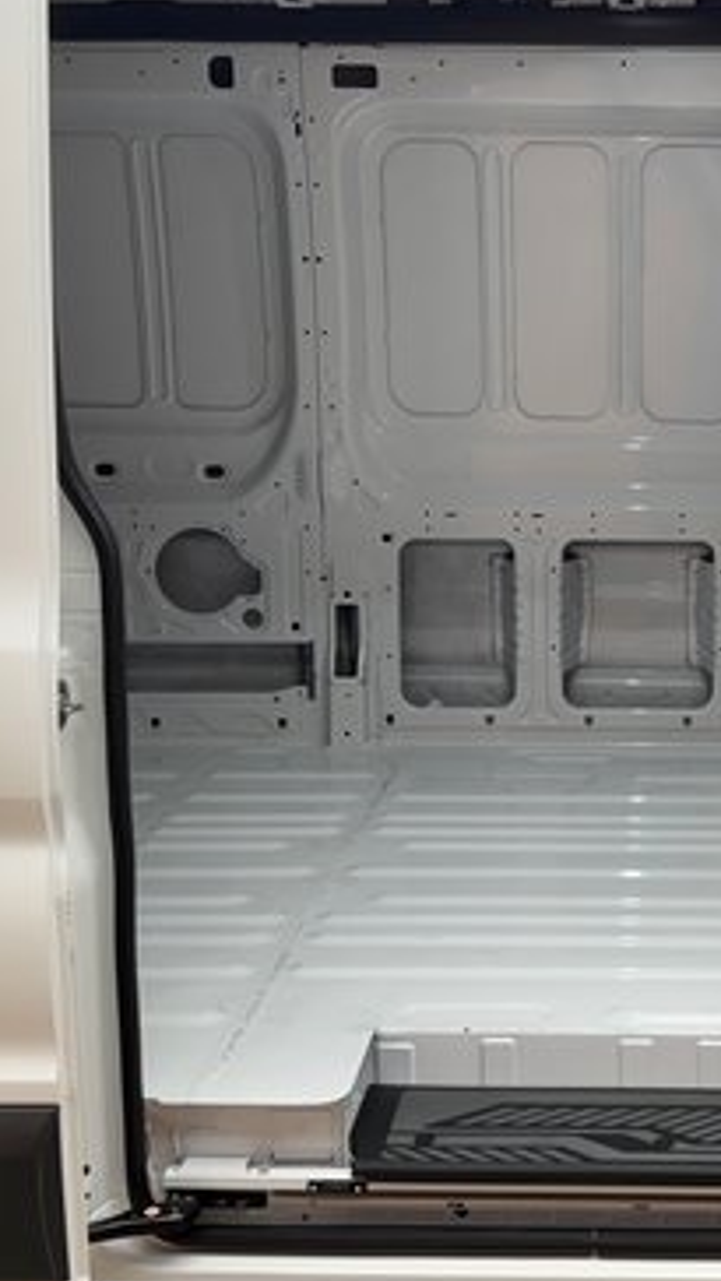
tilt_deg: -8.6
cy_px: 549
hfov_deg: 25.2
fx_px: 1562
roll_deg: +0.8
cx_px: 640
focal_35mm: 46
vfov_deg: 44.5
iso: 64
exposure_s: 1/120
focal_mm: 6.76
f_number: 1.78
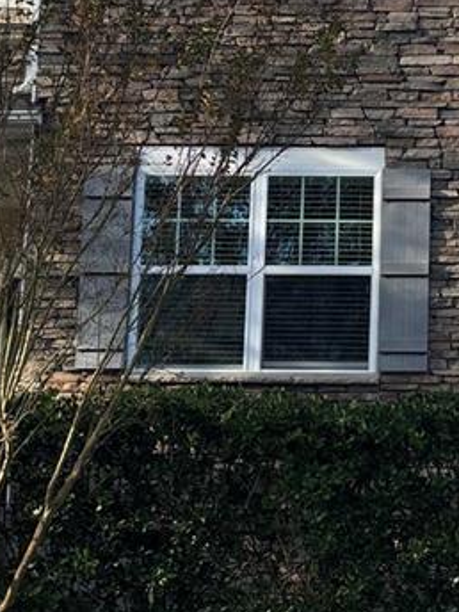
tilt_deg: +11.9
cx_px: 489
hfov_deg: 12.6
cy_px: 165
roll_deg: -1.2
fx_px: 2051
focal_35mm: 116
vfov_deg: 16.9
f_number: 1.6
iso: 50
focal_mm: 5.96
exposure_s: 1/1027
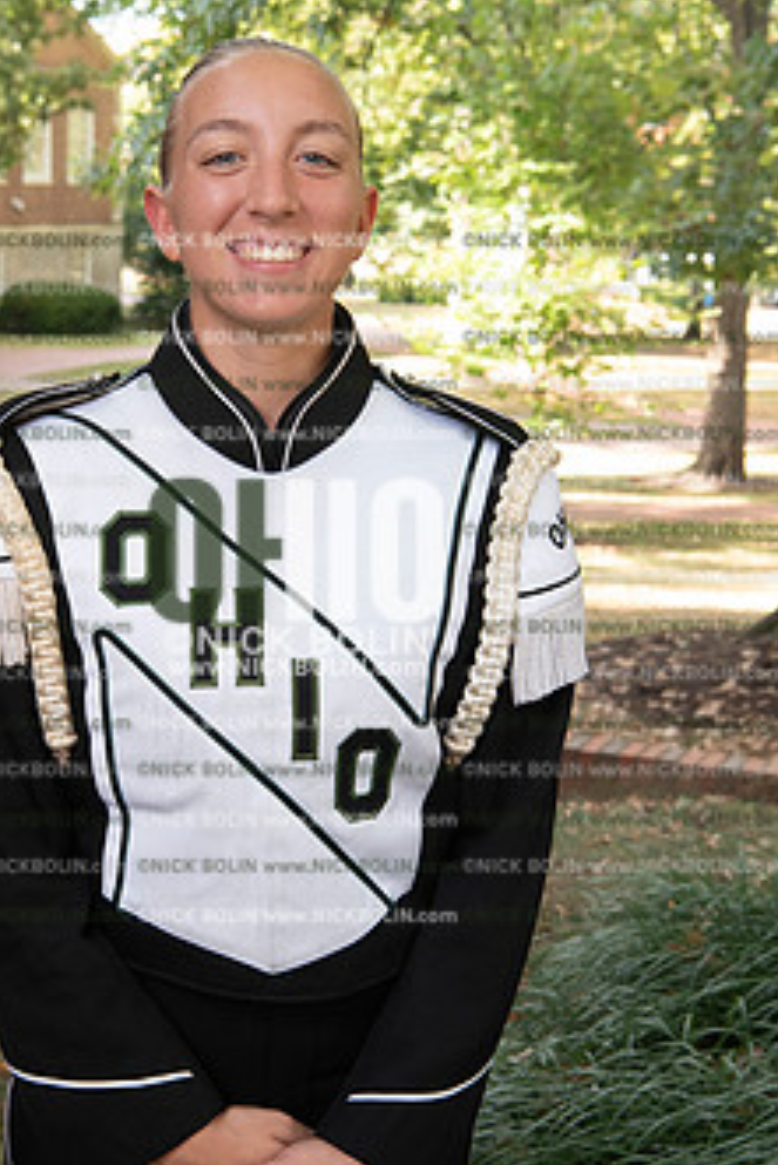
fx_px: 2202
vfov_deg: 29.6
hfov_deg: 20.0
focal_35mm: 68
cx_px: 296
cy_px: 577
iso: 800
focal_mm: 50
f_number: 8
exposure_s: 1/100
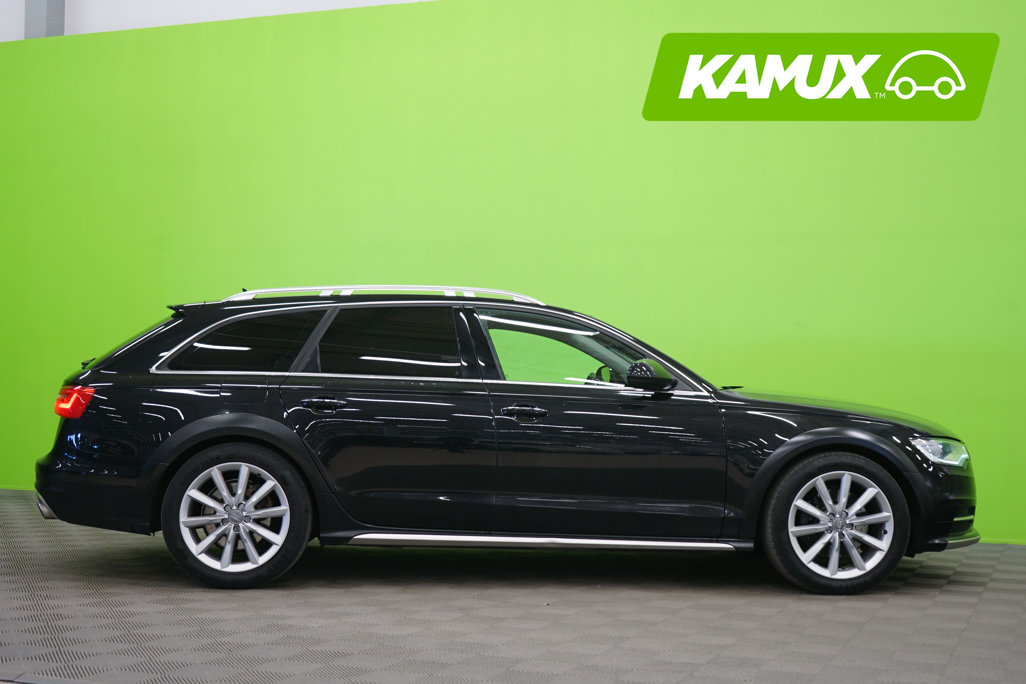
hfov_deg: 42.7
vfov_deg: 29.2
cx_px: 513
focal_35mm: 46
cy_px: 342
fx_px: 1311
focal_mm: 46
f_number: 4.5
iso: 400
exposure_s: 1/8
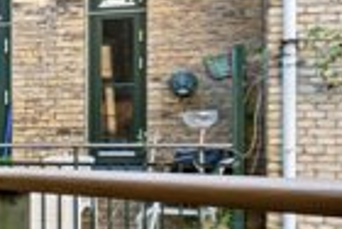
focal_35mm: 114
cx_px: -569
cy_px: 150
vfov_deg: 12.1
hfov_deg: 12.3
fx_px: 1085
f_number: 10
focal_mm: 20
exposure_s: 1/15
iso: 160
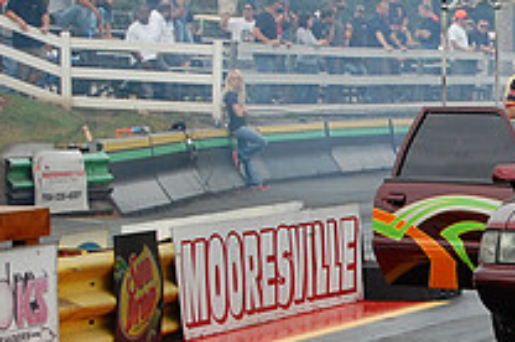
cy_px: 297
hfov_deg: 8.8
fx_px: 3291
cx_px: 693
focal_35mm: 230
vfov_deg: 5.9
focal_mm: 55
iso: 400
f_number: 5.6
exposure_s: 1/640
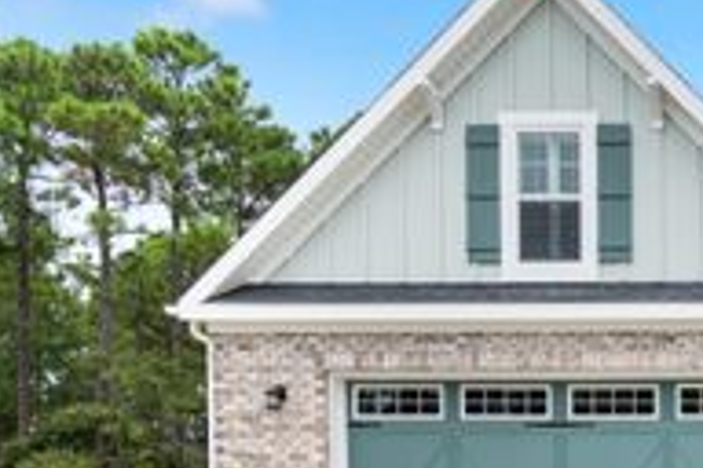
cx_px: 817
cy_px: 495
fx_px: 762
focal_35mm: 39
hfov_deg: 38.5
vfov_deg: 31.0
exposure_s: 1/125
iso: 100
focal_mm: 10
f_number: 5.6
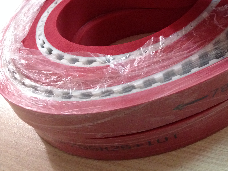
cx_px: 188
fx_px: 362
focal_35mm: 55
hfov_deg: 33.7
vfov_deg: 26.2
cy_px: 41
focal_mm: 4.12
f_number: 2.4
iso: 400
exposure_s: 1/17
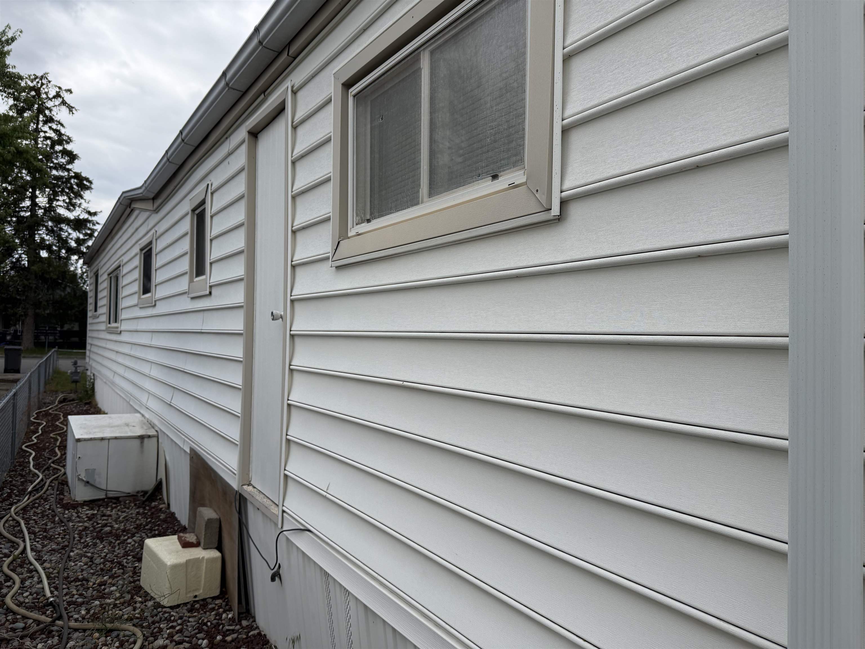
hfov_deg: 71.6
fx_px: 600
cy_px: 324
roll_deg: -1.6
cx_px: 432
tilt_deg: +2.0
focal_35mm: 24
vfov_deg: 56.8
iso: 100
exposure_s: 1/3759
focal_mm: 6.76
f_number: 1.78
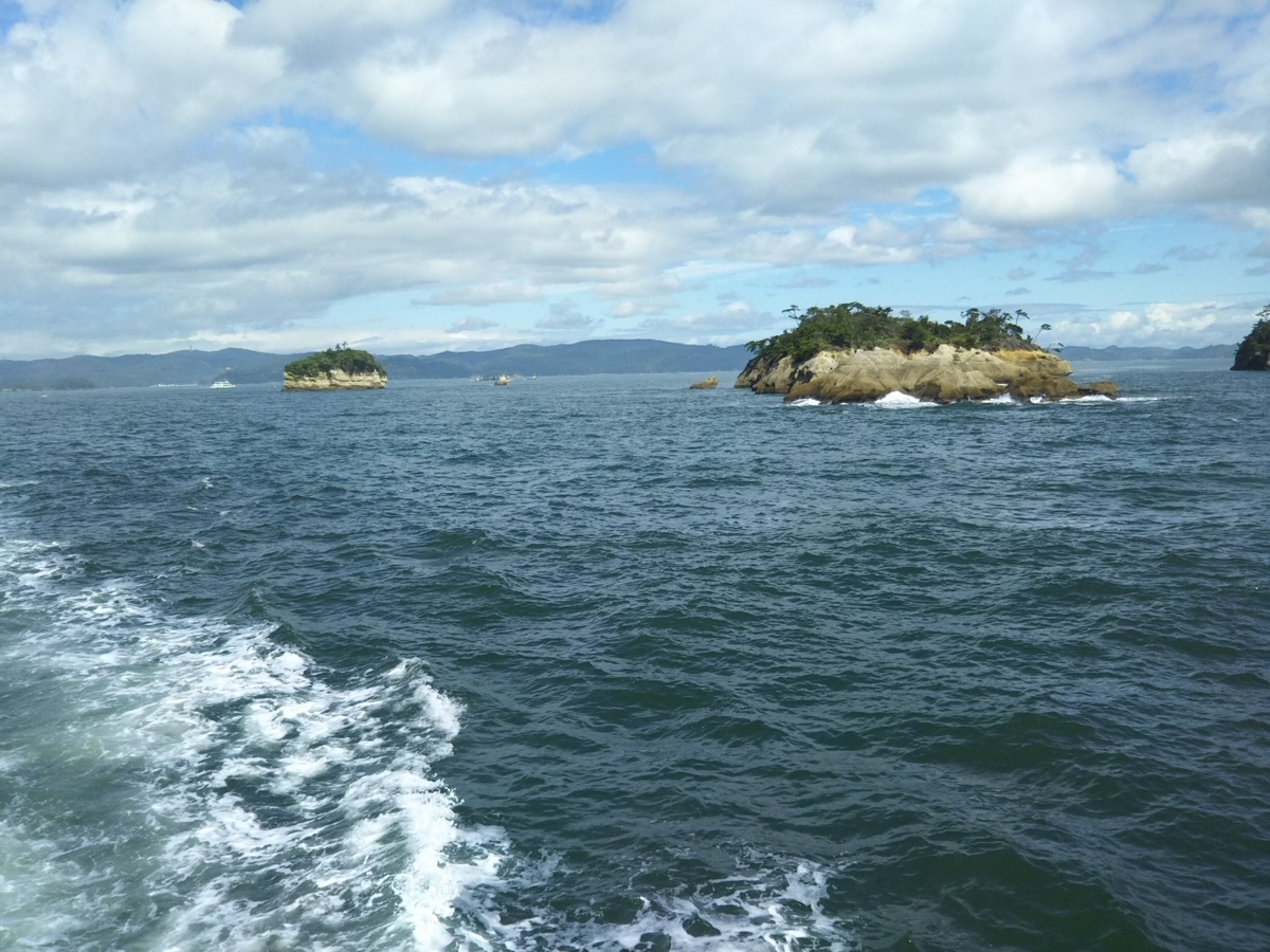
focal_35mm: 30
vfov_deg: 46.8
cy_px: 476
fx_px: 1101
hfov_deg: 60.0
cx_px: 635
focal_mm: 4
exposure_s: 1/1217
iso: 25
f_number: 2.2
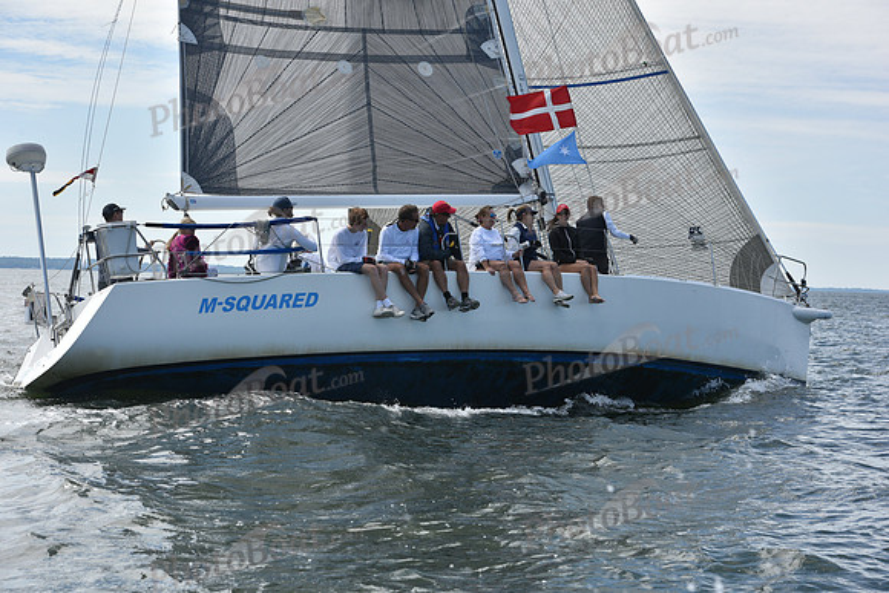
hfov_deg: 28.8
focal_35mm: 70
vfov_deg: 19.5
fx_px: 1729
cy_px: 296
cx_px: 444
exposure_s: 1/1000
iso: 320
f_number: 8
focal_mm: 70
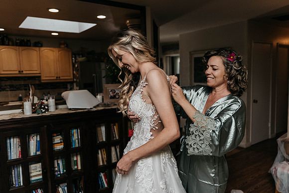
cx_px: 144
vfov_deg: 42.3
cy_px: 96
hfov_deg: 60.3
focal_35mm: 31
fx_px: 249
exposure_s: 1/640
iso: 1000
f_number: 2.8
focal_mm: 31
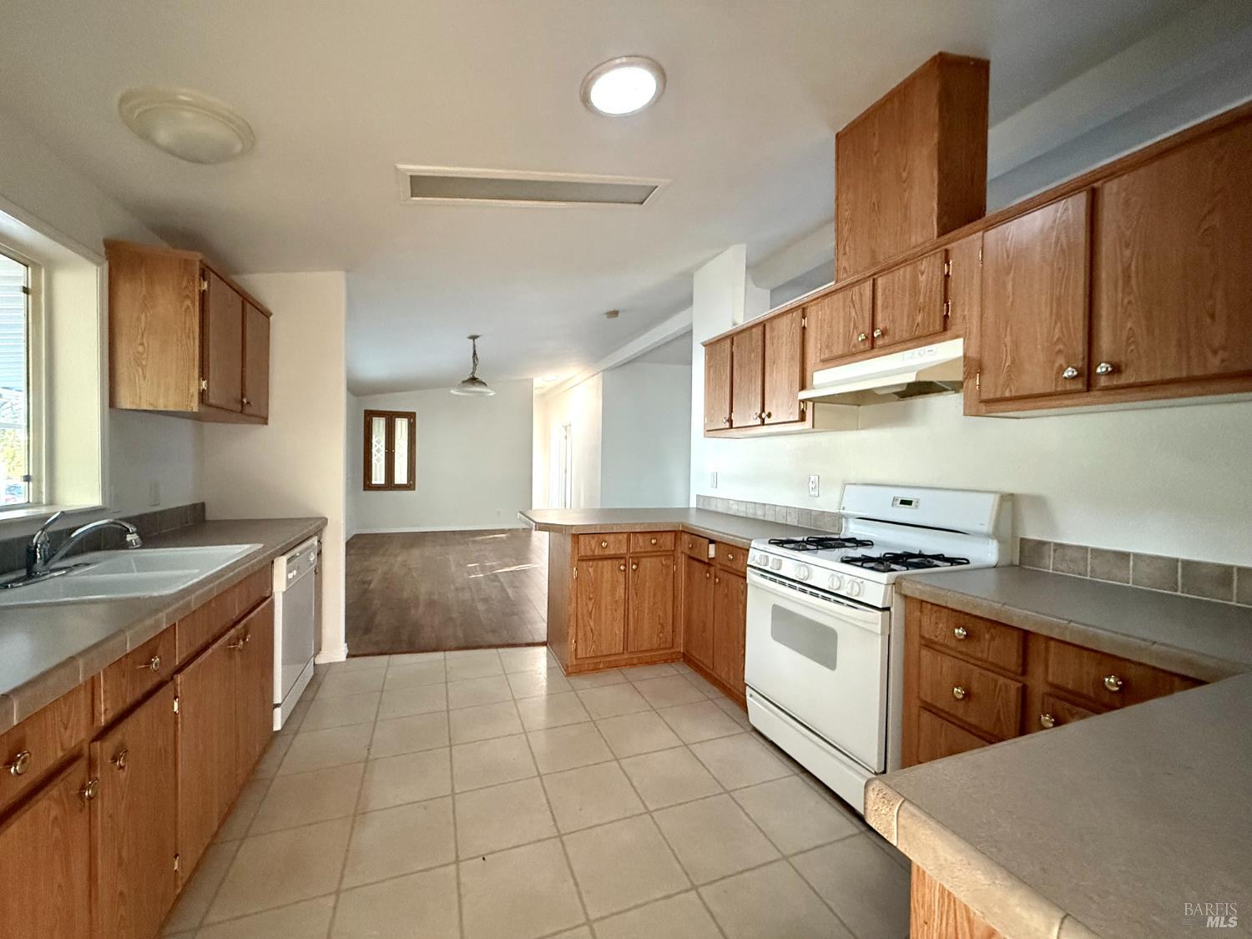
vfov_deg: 85.7
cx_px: 626
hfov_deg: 102.1
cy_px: 470
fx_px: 506
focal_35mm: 14
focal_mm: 2.22
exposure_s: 1/60
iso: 800
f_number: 2.2
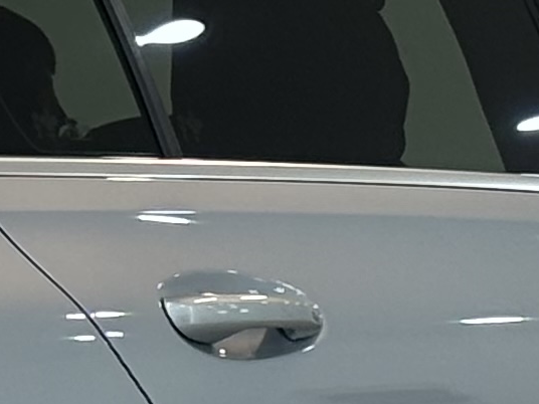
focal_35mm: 391
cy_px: 16
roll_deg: +0.2
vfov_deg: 3.8
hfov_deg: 5.0
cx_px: -187
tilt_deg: +1.5
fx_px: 6088
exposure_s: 1/100
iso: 40
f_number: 1.6
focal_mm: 5.96
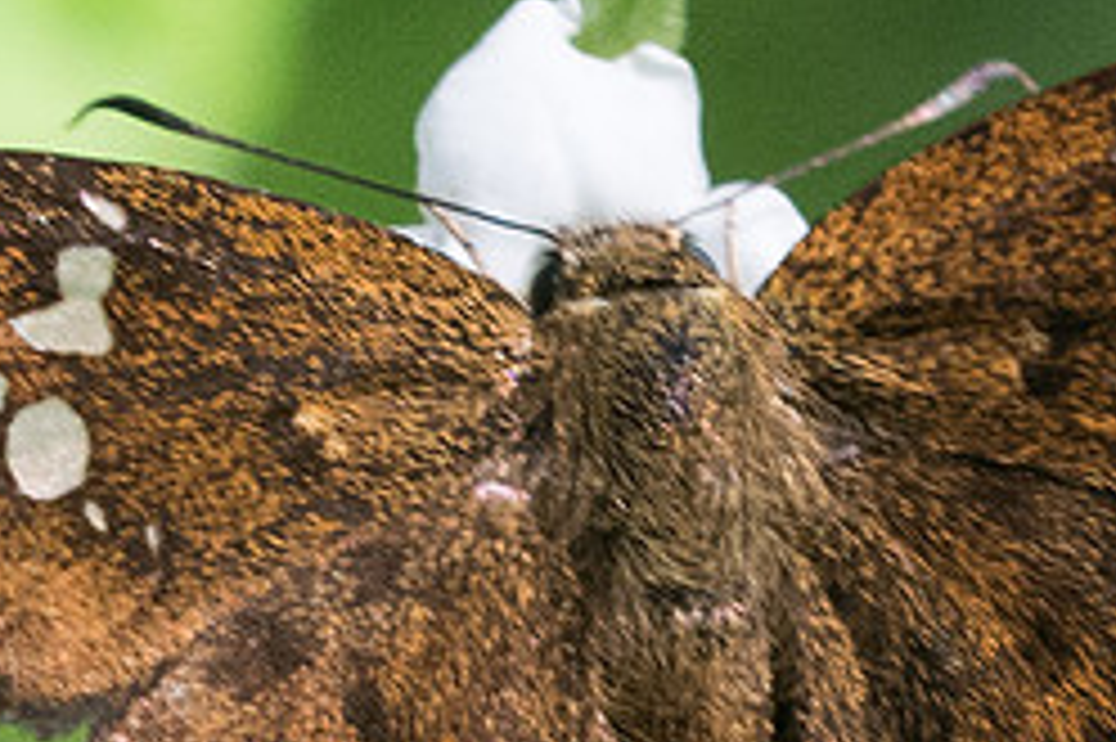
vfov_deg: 0.8
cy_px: 985
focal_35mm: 1712
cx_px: -14
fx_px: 53035
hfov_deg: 1.2
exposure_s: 1/250
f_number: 9
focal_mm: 150
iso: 1000
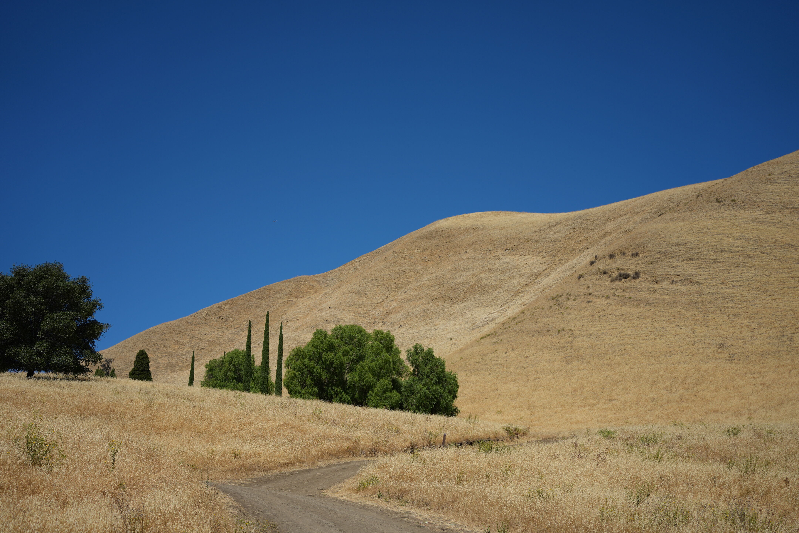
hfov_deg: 39.6
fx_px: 1110
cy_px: 266
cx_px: 400
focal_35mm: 50
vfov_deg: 27.0
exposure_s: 1/2000
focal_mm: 50
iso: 125
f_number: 4.5
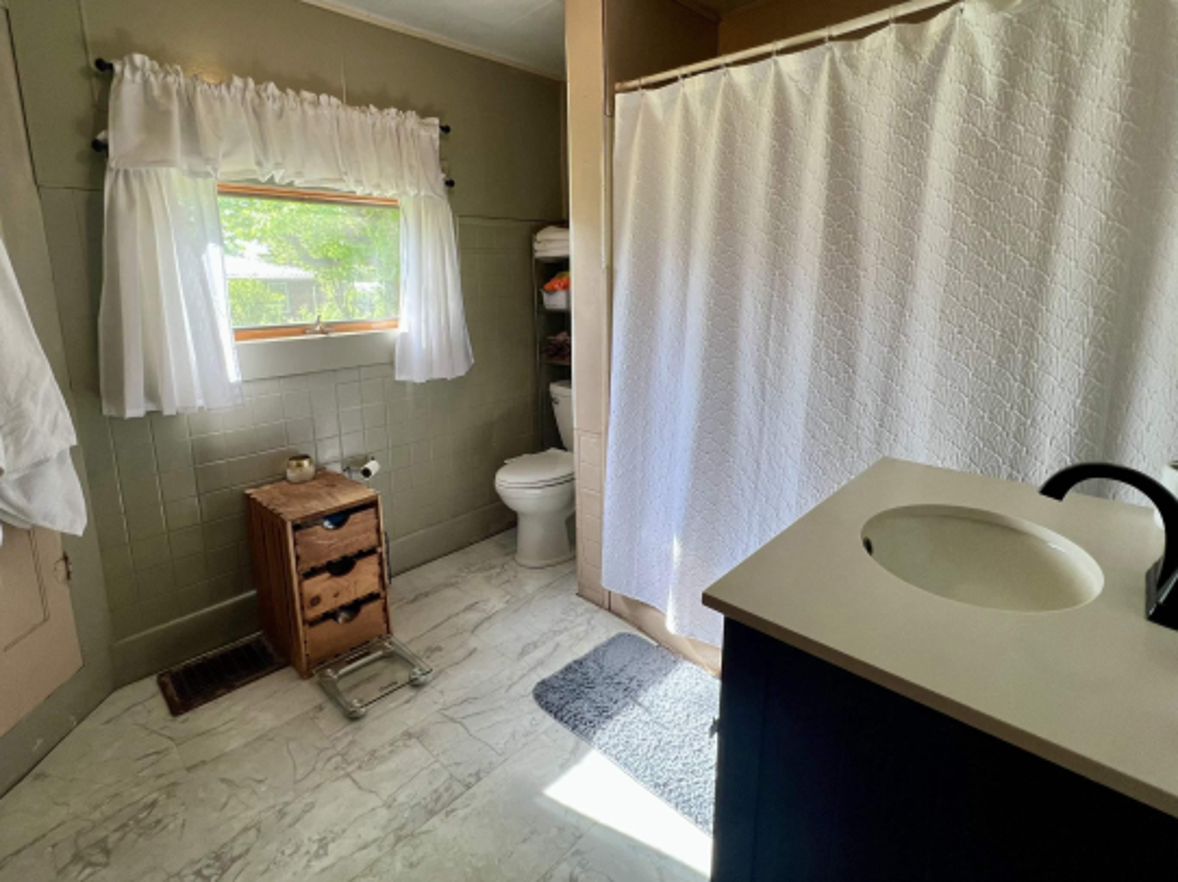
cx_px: 553
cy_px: 382
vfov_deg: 77.7
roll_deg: +1.3
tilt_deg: -9.7
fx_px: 544
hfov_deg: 94.4
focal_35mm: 16
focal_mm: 1.57
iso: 64
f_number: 1.8
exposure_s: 1/120
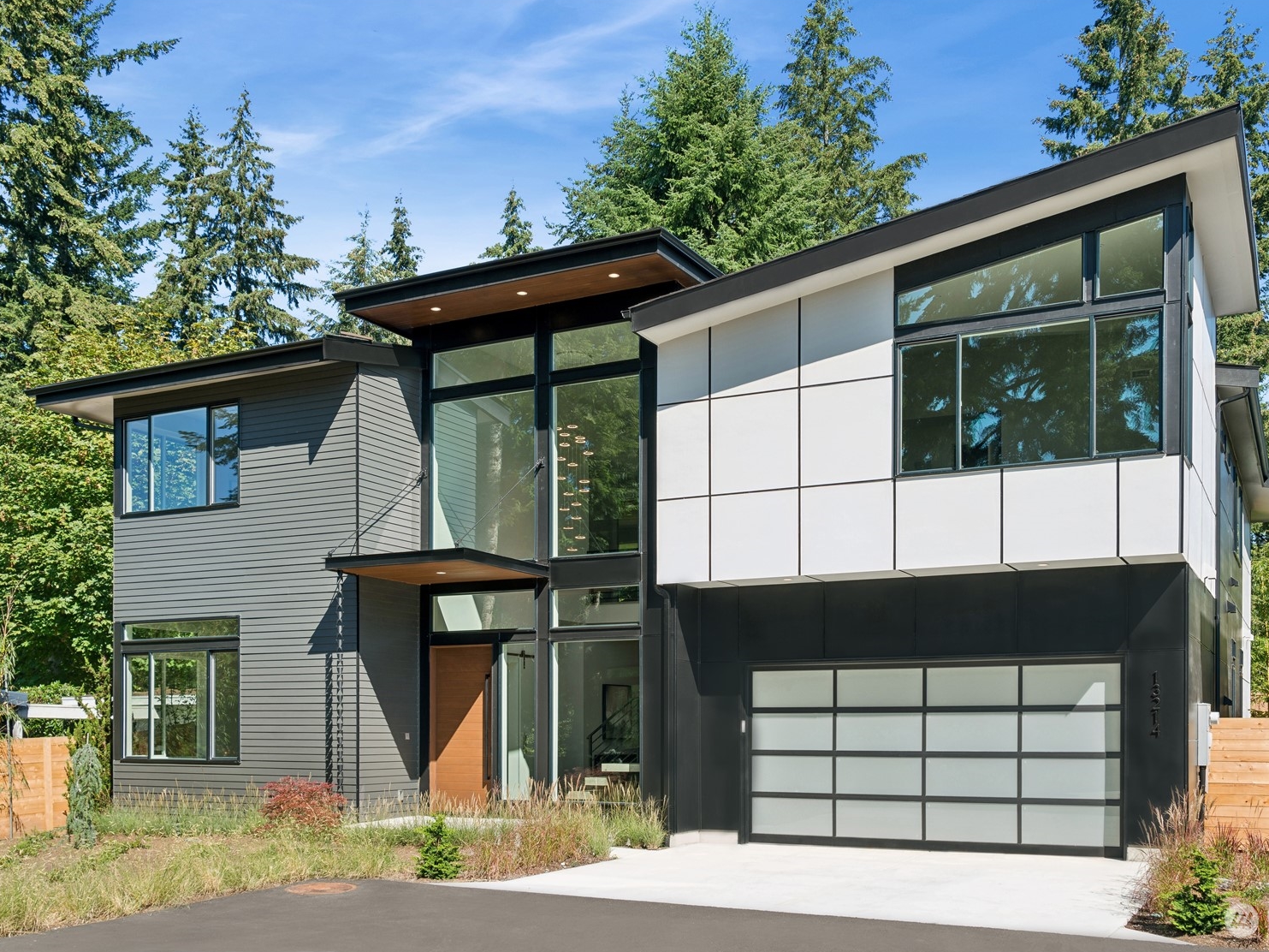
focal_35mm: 33
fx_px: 1210
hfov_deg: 55.3
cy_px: 476
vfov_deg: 42.9
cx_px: 667
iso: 100
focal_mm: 30
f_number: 8
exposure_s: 1/90
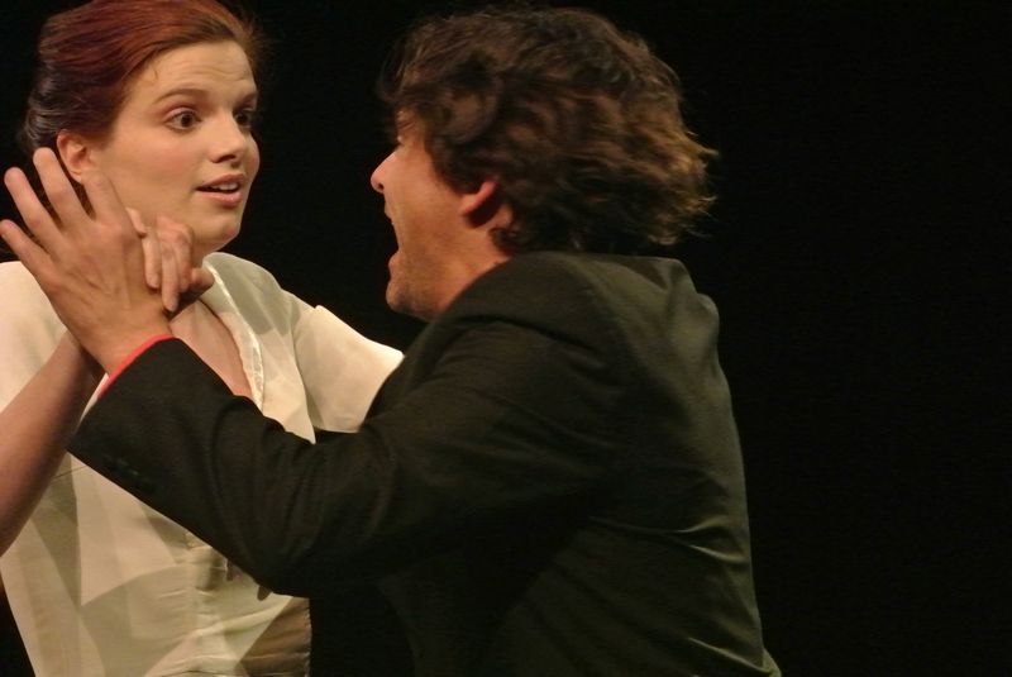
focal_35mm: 297
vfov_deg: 4.6
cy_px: 338
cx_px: 506
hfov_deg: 6.9
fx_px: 8356
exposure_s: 1/100
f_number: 5.6
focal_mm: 110
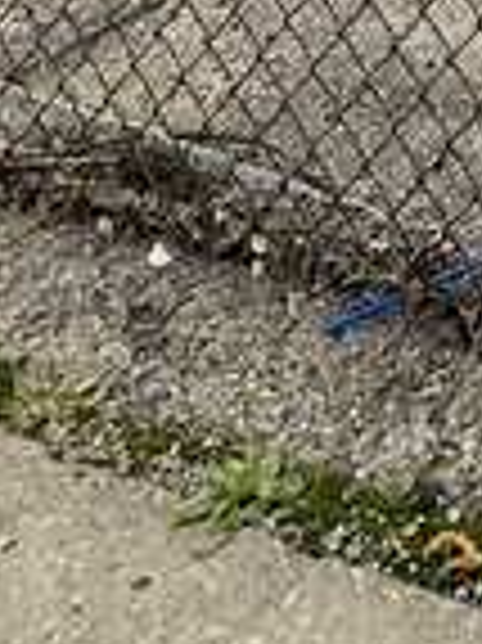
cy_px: -1144
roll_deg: +1.0
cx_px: 910
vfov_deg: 12.1
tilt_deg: +1.0
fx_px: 1971
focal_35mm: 106
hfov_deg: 12.5
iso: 40
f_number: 2.2
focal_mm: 2.22
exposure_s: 1/651
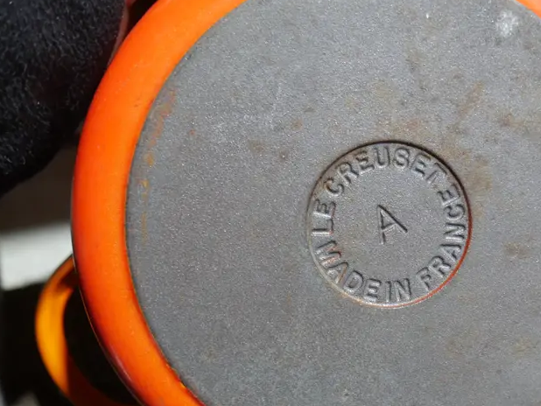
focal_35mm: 53
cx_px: 383
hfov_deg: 35.6
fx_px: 829
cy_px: 253
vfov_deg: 27.5
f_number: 3.6
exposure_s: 1/60
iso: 800
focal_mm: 16
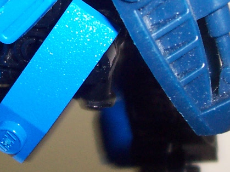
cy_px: 32
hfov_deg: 18.5
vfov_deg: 13.9
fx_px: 704
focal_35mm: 106
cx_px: 61
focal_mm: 5.6
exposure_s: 1/60
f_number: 2.8
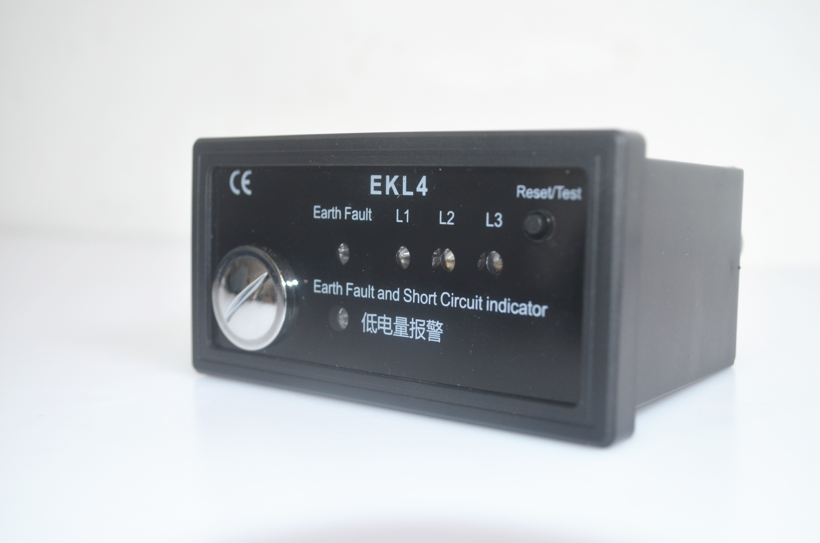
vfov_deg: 29.7
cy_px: 272
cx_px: 410
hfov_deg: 43.7
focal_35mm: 45
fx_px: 1023
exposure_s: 1/200
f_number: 4.5
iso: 400
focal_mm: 30
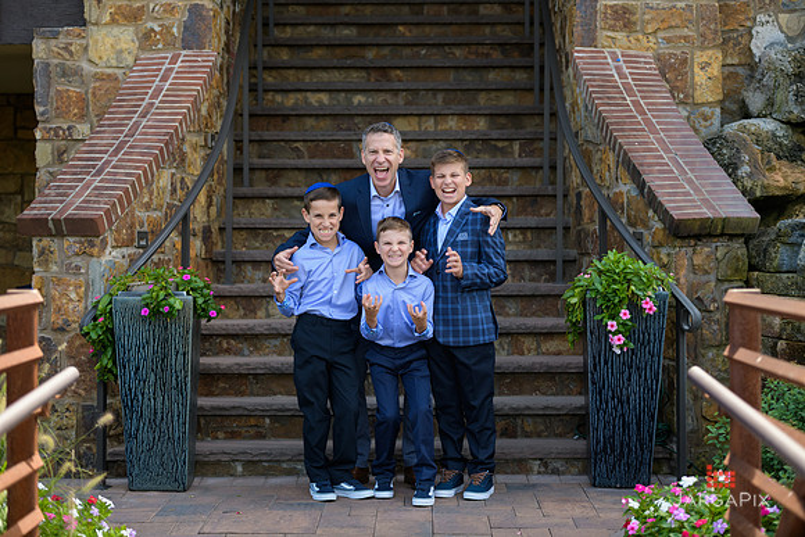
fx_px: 1566
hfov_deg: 28.8
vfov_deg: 19.5
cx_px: 402
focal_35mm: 70
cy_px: 268
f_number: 3.2
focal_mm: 70
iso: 200
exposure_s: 1/640
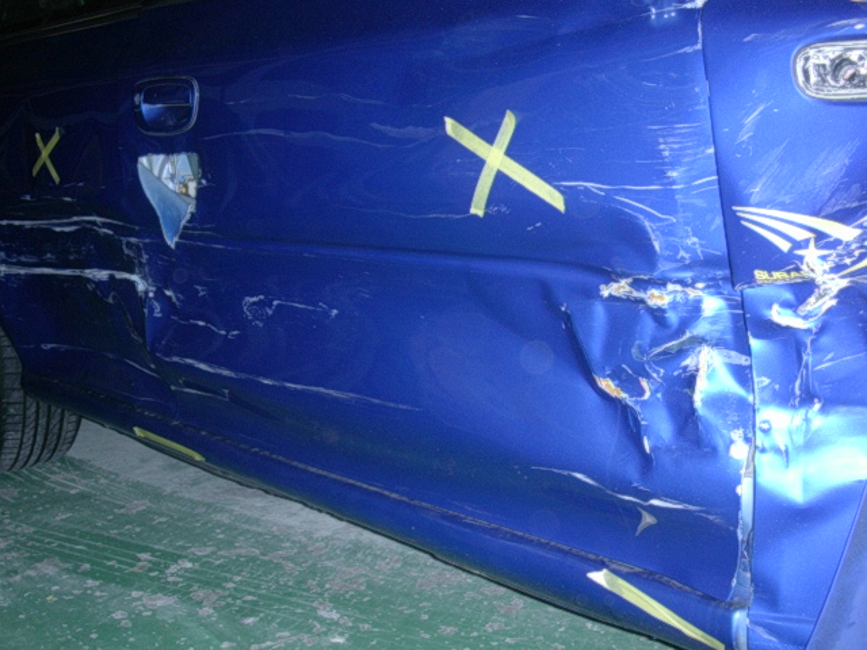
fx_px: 1127
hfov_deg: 42.1
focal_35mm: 45
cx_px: 434
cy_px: 325
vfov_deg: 32.2
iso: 70
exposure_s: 1/64
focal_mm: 6.7
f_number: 2.9
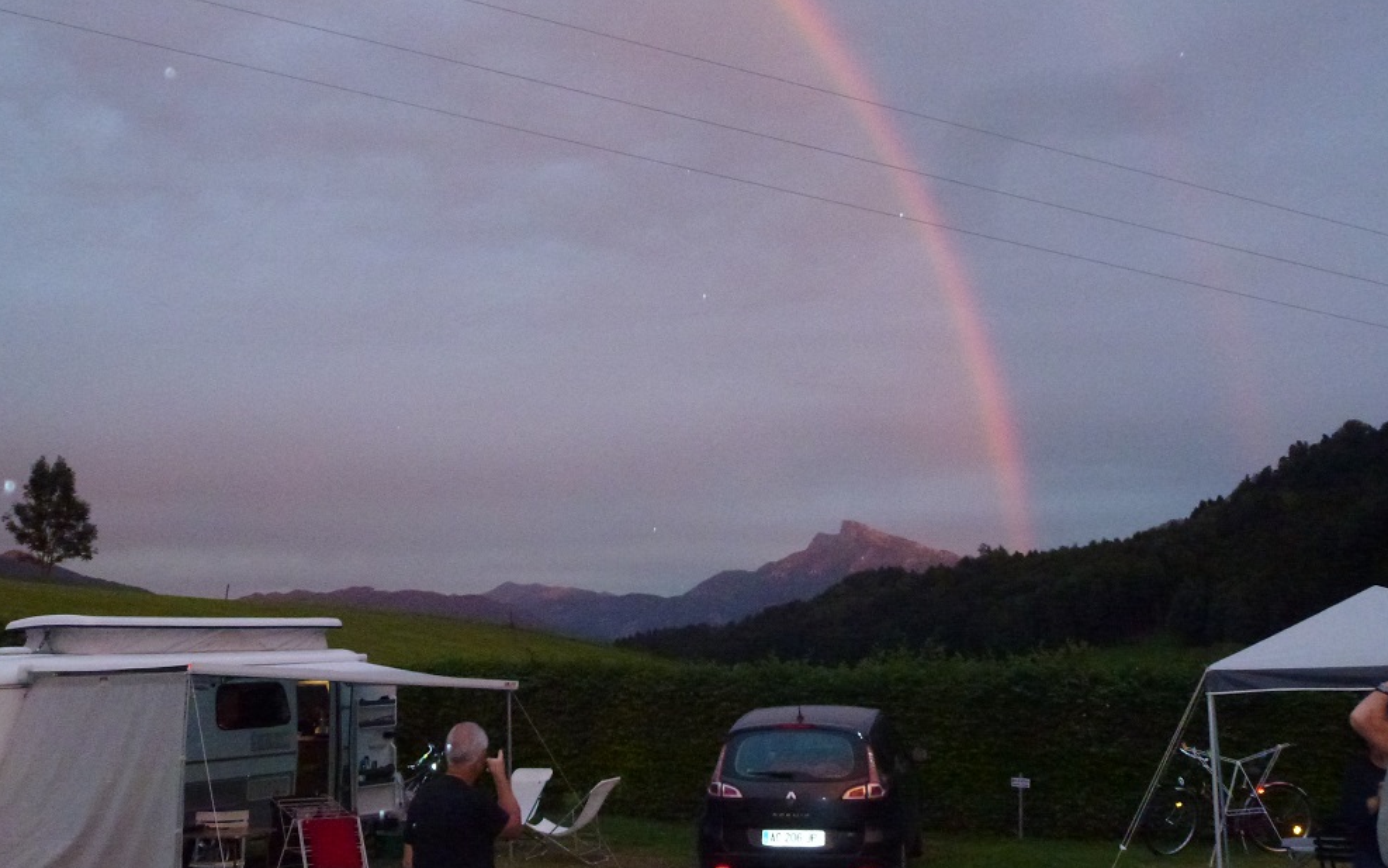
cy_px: 400
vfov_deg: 38.3
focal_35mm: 33
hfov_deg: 58.1
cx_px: 703
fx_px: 1248
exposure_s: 1/60
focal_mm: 5.4
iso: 800
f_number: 3.5
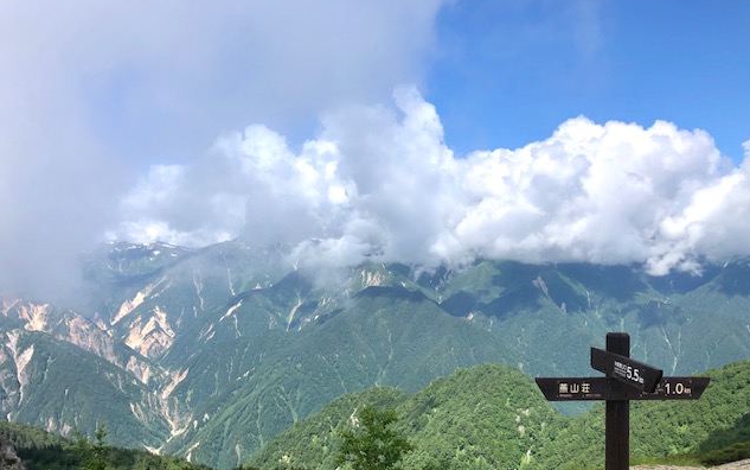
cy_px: 279
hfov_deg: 62.9
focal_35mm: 30
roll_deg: +1.0
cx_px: 378
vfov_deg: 41.7
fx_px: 613
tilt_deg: -2.3
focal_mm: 3.99
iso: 20
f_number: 1.8
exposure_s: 1/2525
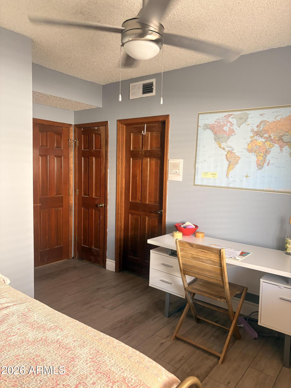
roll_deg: -1.7
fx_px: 291
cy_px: 194
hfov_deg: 53.1
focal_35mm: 26
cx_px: 146
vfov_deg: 67.3
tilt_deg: -5.2
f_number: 1.6
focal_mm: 5.96
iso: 320
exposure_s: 1/60
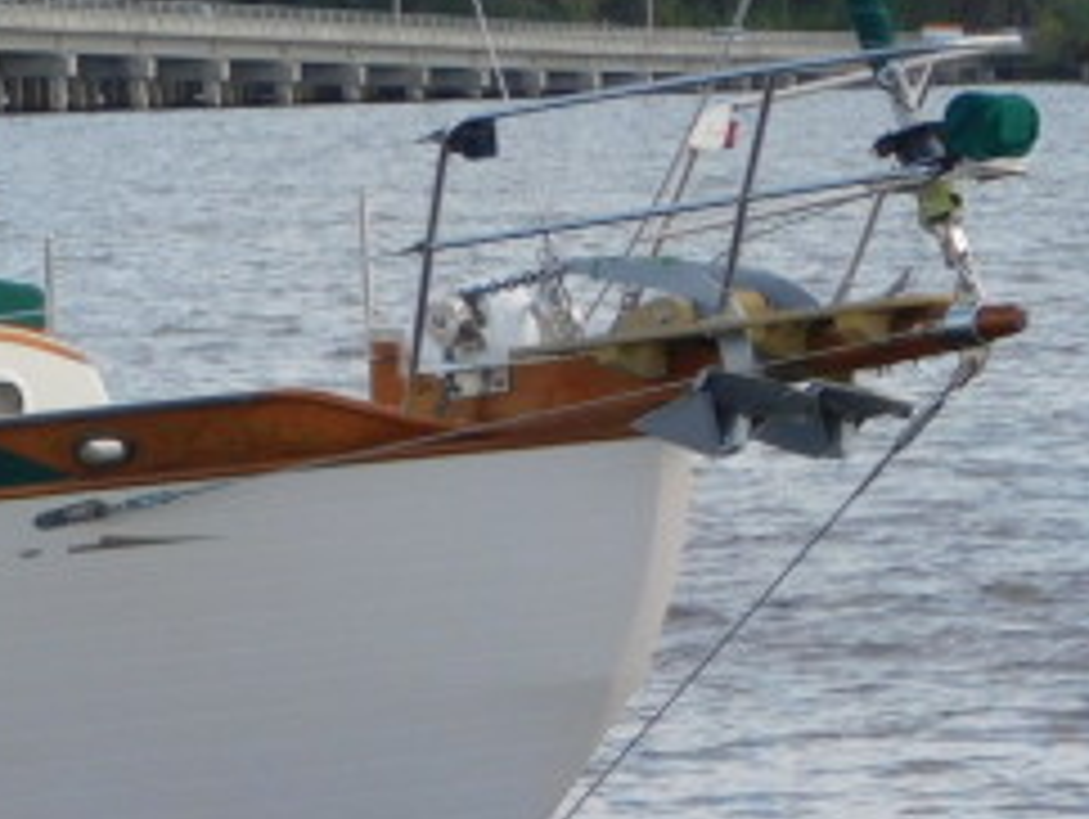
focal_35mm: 264
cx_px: -346
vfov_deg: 5.6
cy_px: 382
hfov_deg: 7.4
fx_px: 8314
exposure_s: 1/400
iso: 125
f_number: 4.4
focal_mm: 14.2
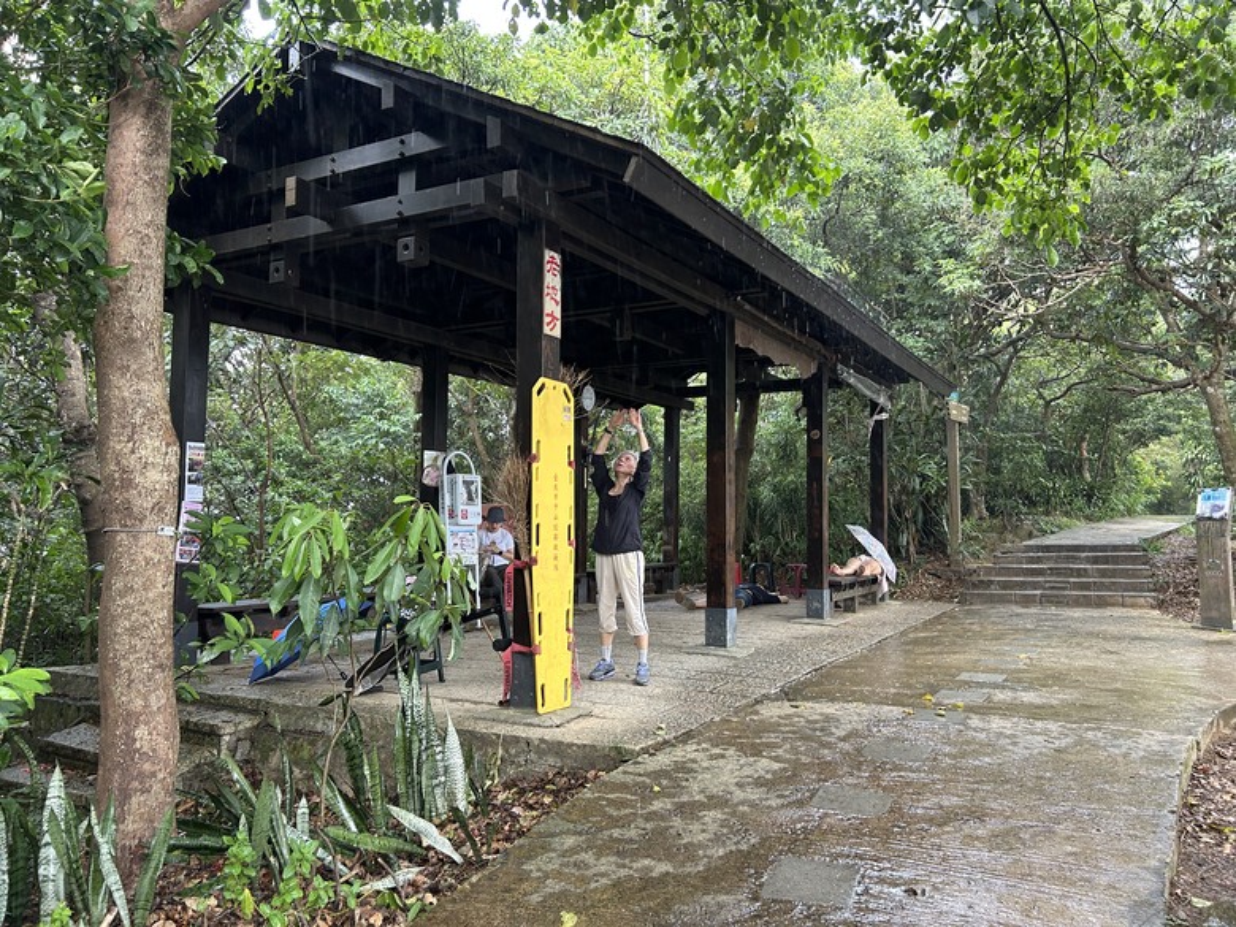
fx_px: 928
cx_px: 618
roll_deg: -1.0
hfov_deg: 67.3
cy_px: 464
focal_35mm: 26
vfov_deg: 53.1
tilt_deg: +3.7
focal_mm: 5.7
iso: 125
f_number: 1.5
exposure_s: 1/86
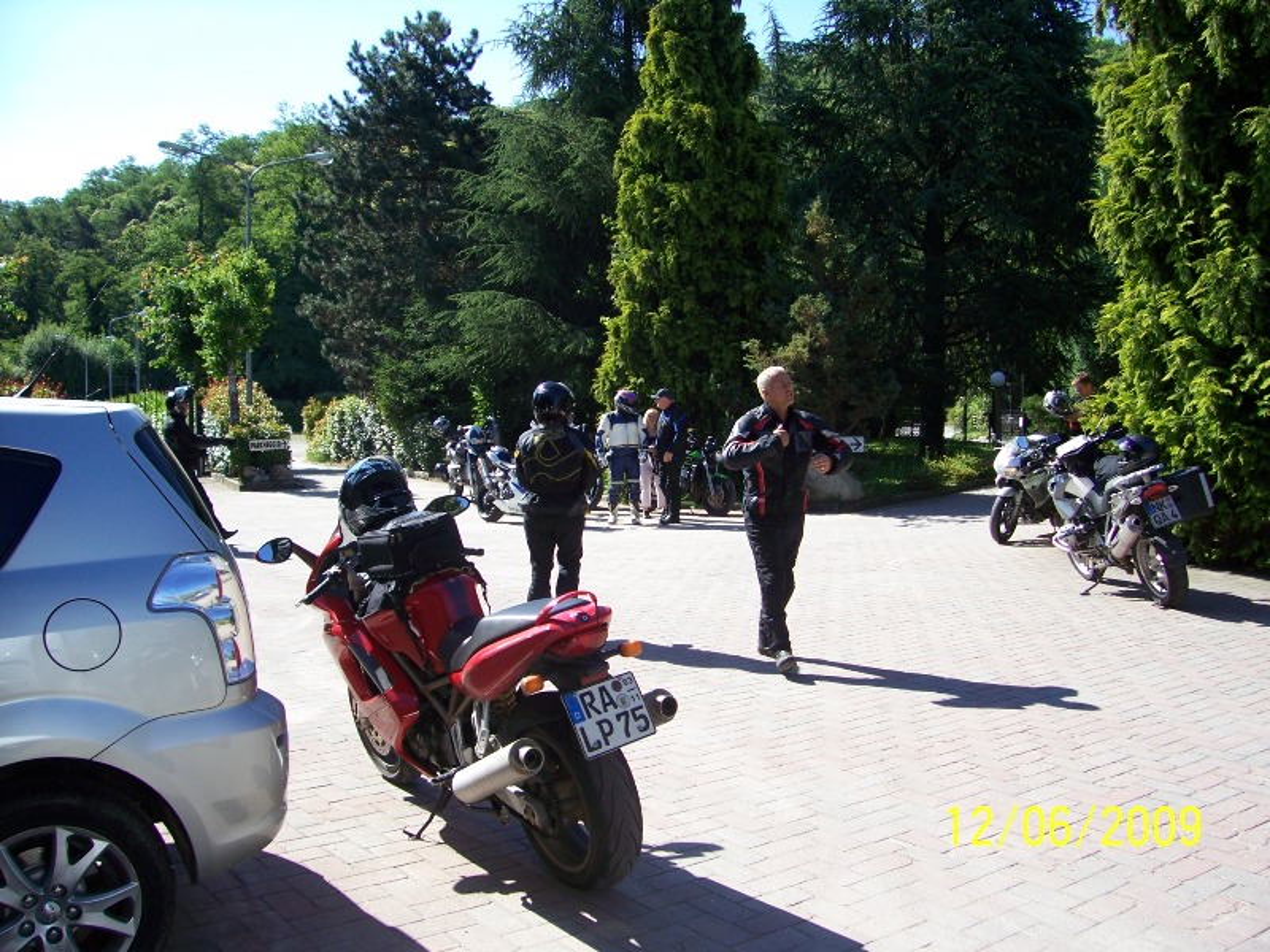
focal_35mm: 34
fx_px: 1247
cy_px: 476
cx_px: 635
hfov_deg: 54.0
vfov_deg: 41.8
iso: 80
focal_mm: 5.6
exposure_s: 1/640
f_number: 2.7
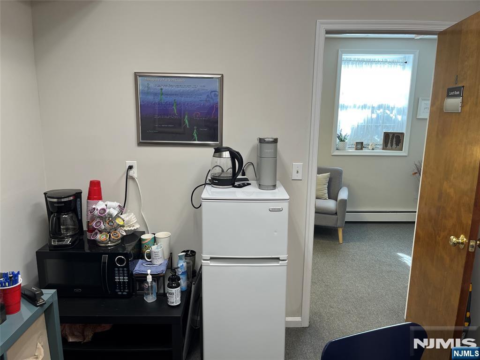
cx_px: 240
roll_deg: -0.4
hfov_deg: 67.3
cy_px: 180
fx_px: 361
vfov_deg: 53.1
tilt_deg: -11.3
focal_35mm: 26
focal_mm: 5.1
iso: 100
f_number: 1.6
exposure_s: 1/120
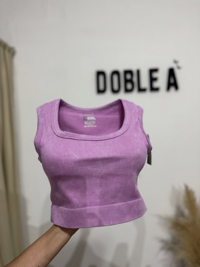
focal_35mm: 24
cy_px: 134
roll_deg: +1.2
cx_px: 100
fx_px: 185
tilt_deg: +2.0
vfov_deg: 71.6
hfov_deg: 56.8
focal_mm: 6.76
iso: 200
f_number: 1.78
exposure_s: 1/50
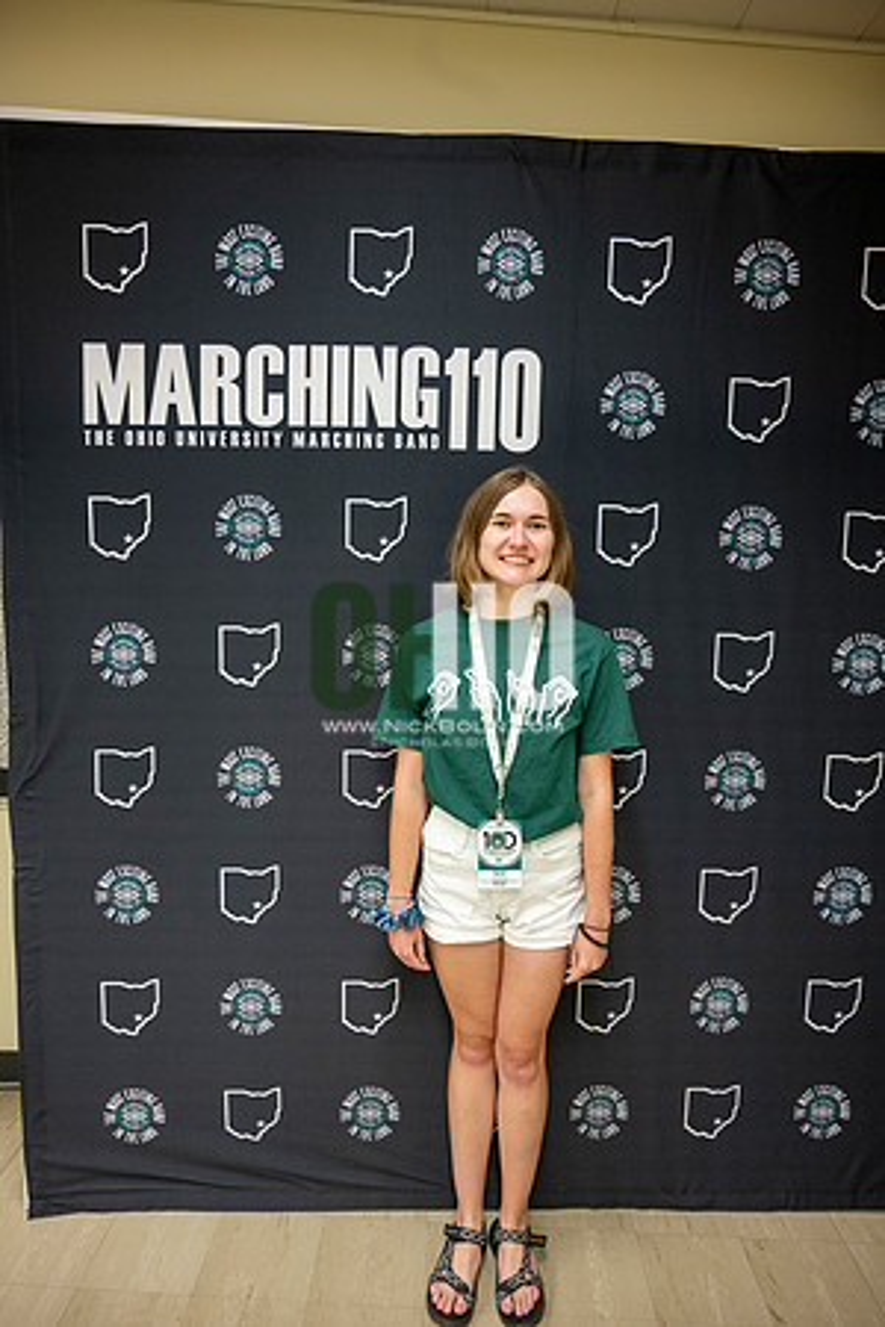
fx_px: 885
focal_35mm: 24
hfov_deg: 53.1
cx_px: 442
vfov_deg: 73.7
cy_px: 664
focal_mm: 24
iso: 1250
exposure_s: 1/60
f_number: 4
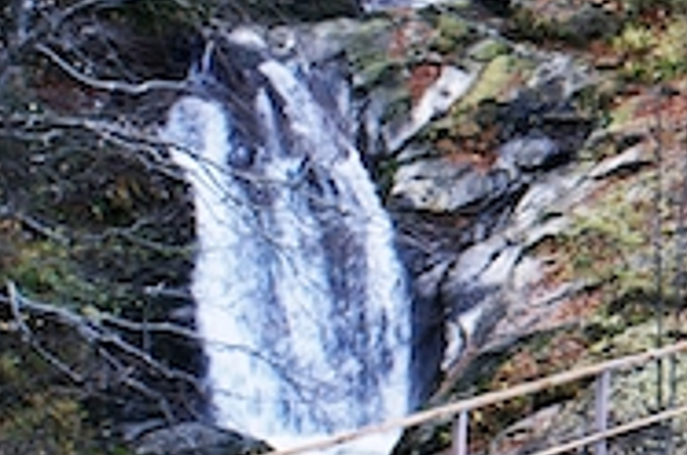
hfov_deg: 12.3
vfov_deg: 8.7
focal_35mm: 157
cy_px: 178
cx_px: 1139
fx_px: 2991
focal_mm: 28
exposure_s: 1/60
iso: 100
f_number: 5
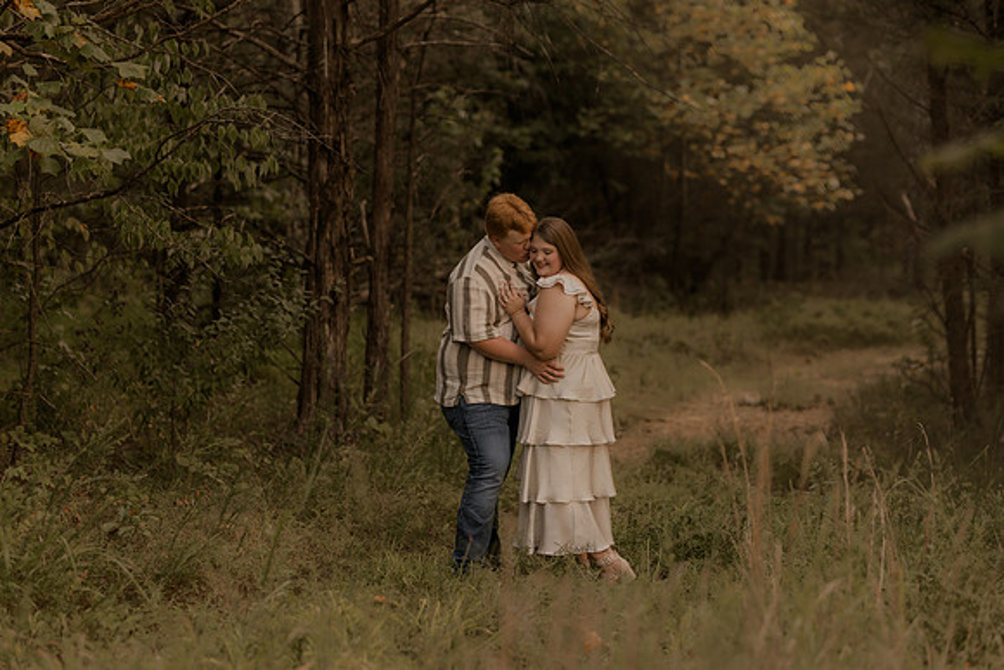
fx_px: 2371
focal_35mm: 85
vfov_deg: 16.1
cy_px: 335
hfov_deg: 23.9
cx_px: 502
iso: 100
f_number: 2
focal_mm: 85
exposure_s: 1/125
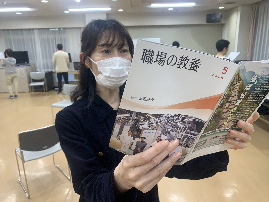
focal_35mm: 26
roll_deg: +2.6
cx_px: 134
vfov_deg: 53.1
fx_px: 202
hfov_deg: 67.3
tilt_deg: -14.9
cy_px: 101
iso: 100
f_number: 1.8
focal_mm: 4.25
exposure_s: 1/111
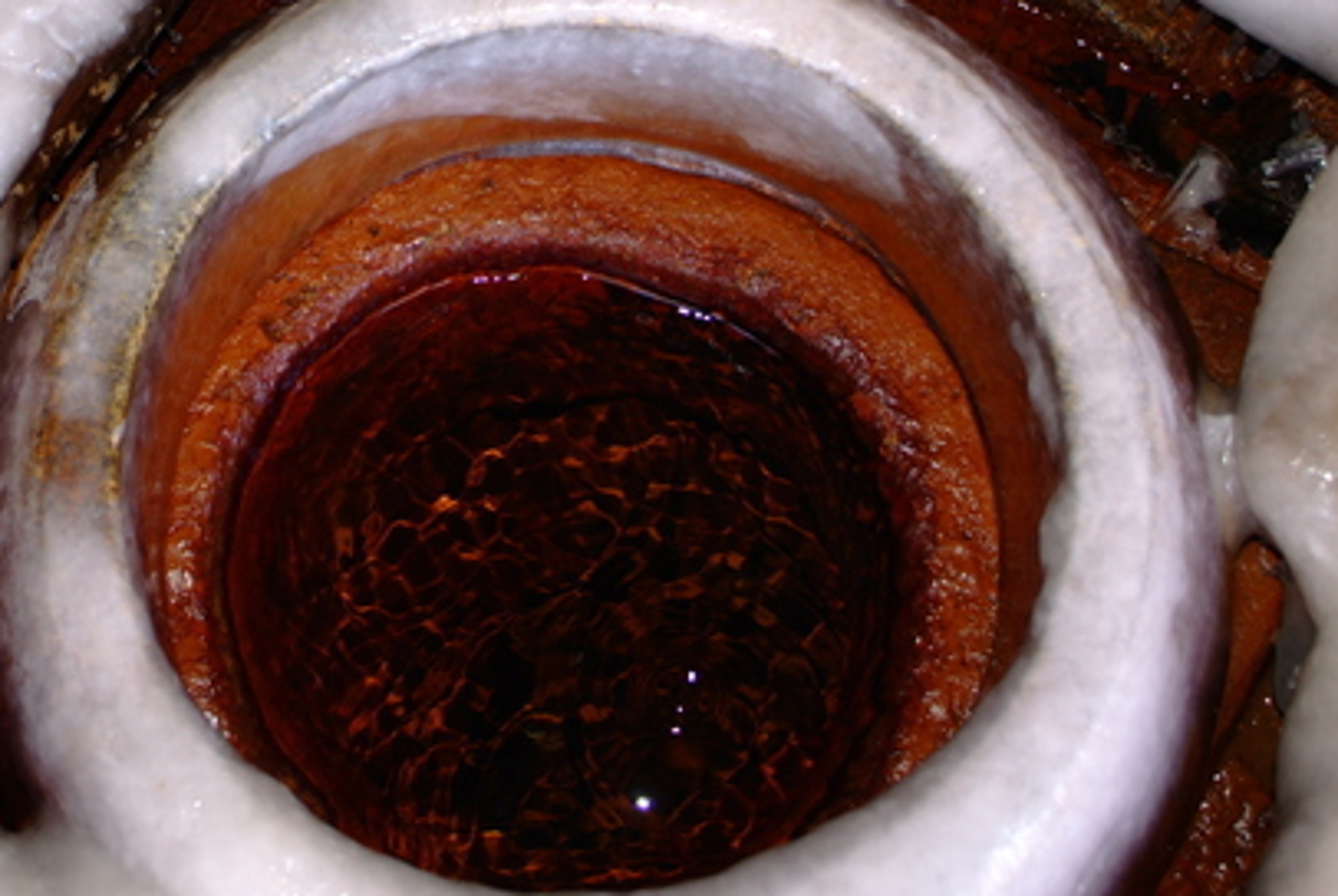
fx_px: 2308
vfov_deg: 22.0
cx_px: 489
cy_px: 399
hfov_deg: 32.2
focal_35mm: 62
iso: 100
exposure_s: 1/4
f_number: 2.8
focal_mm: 24
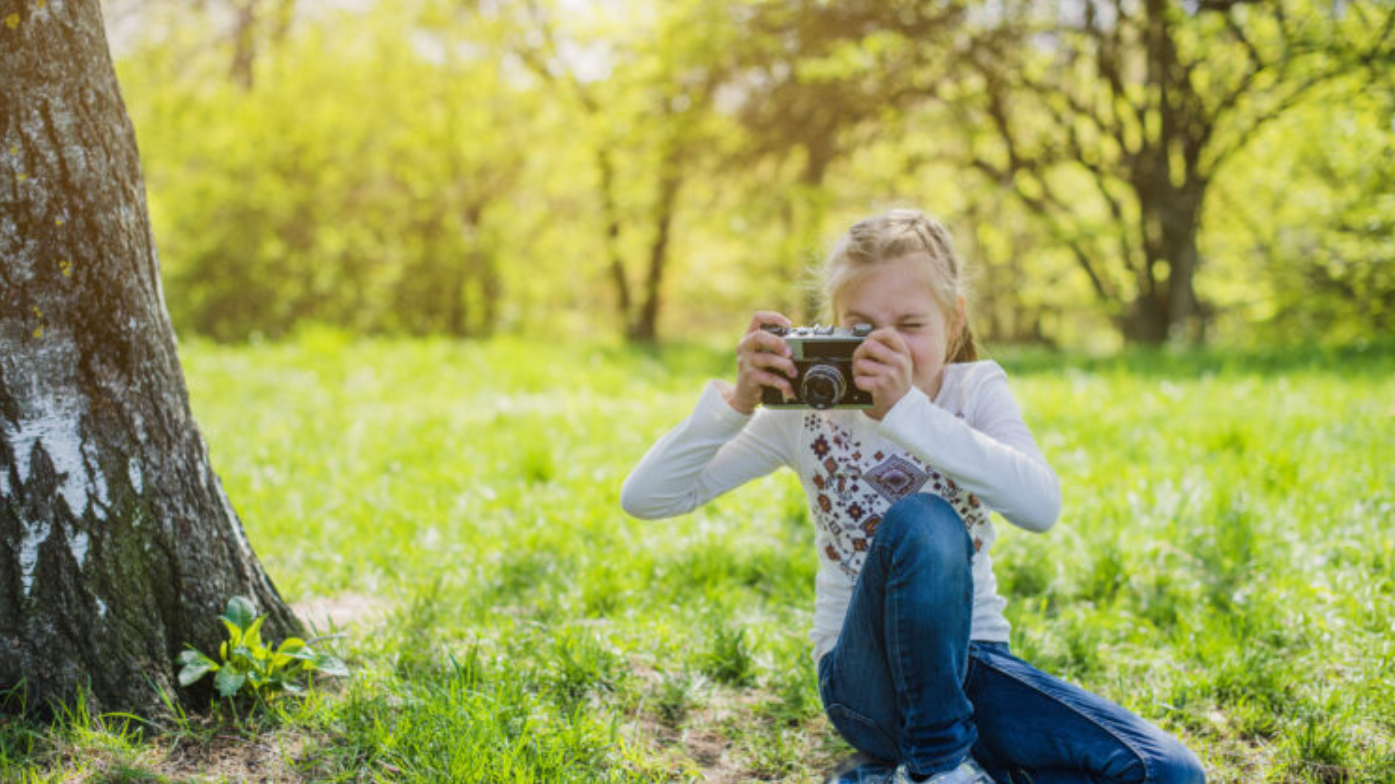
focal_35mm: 54
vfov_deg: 22.2
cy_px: 428
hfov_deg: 38.5
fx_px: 1997
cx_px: 680
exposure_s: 1/640
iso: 100
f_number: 2.5
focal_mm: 50
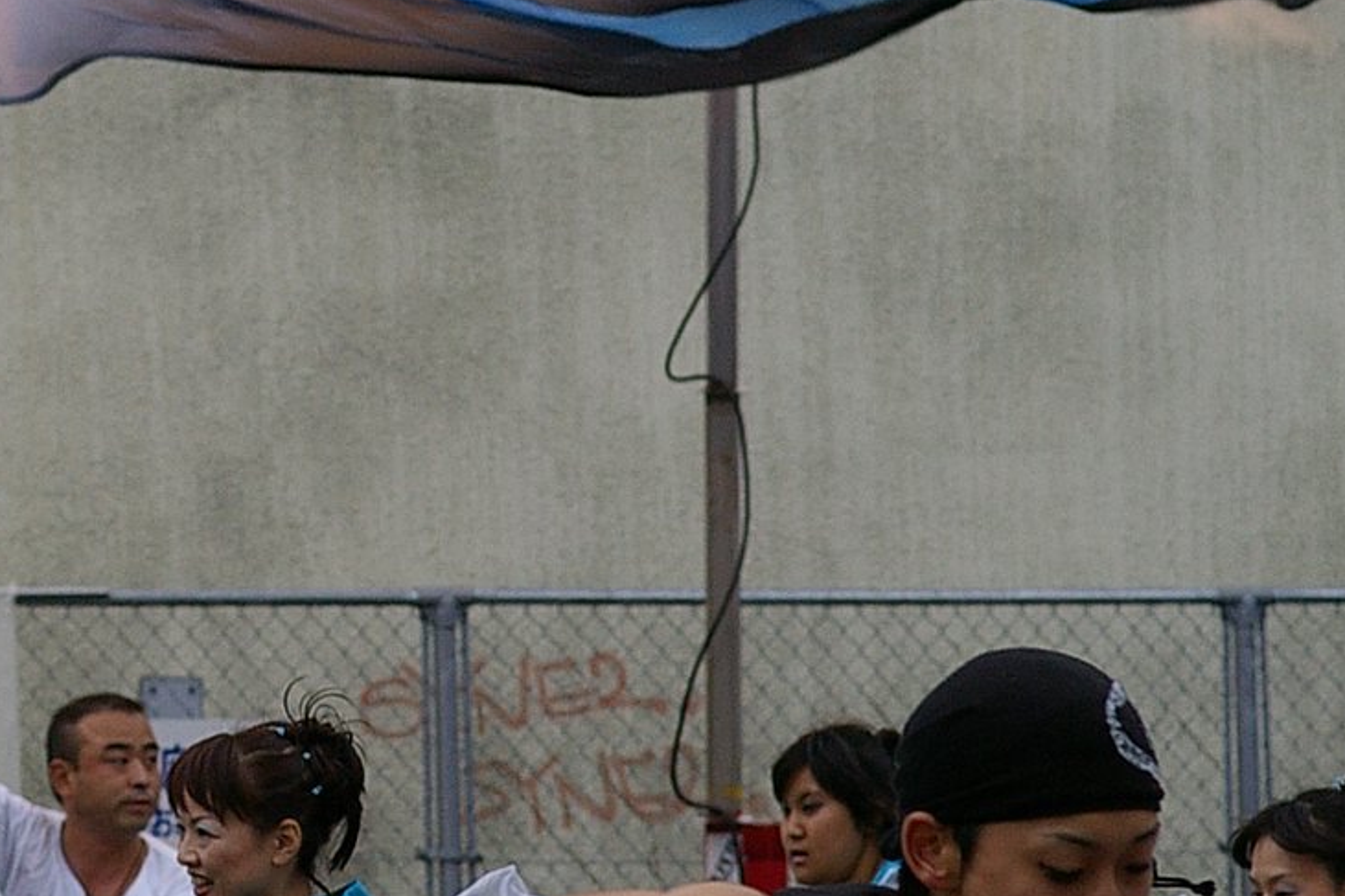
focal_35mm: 323
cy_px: 530
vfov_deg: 4.2
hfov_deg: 6.4
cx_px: 377
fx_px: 12079
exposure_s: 1/400
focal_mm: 77
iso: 400
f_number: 5
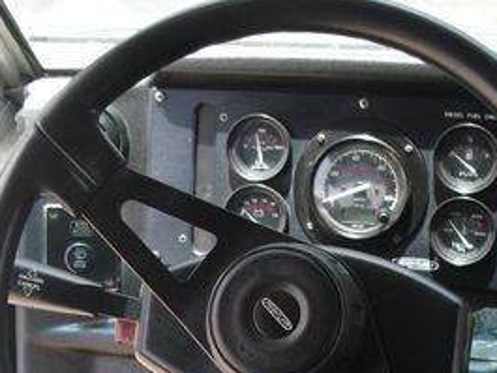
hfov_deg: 22.4
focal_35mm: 87
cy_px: 429
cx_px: 306
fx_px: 1250
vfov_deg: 16.4
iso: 100
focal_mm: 6.3
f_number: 3.1
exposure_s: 1/100
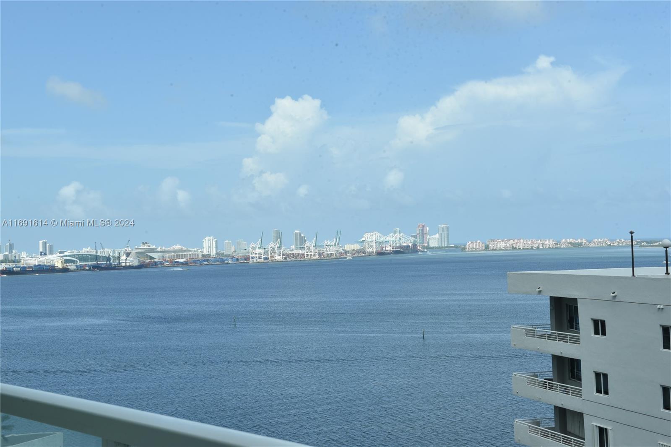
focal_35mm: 52
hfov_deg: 38.2
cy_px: 224
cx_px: 336
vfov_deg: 26.0
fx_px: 969
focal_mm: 52
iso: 250
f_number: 16
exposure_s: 1/125
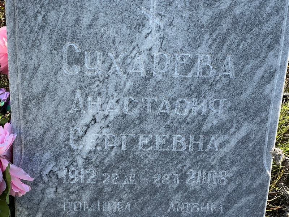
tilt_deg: -24.9
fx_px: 643
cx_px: 144
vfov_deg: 19.1
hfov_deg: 25.3
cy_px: 108
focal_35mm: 77
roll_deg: -2.6
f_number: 2.8
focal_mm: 9
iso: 32
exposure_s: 1/228
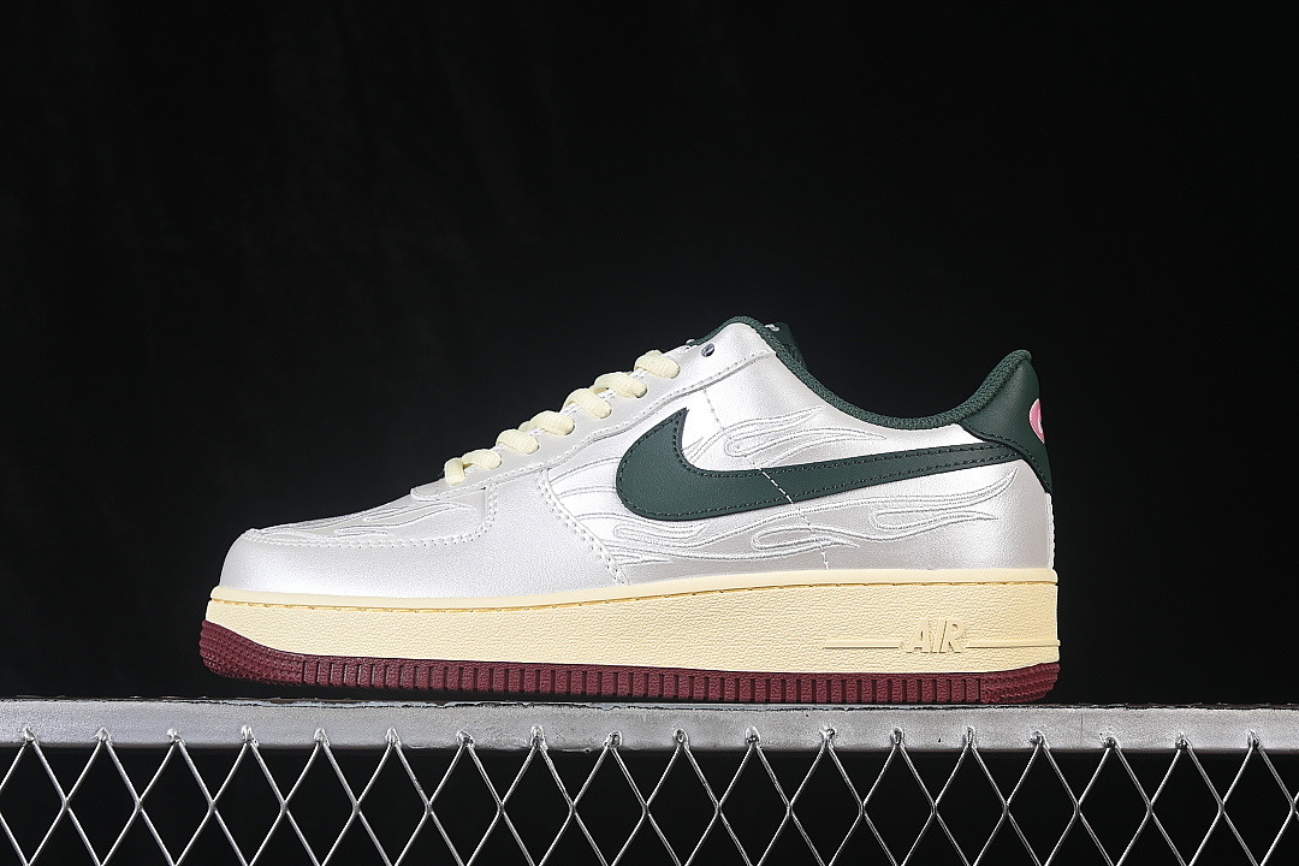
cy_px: 433
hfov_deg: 27.0
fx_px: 2706
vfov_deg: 18.2
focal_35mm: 75
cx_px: 650
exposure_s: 1/80
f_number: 8
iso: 160
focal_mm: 50
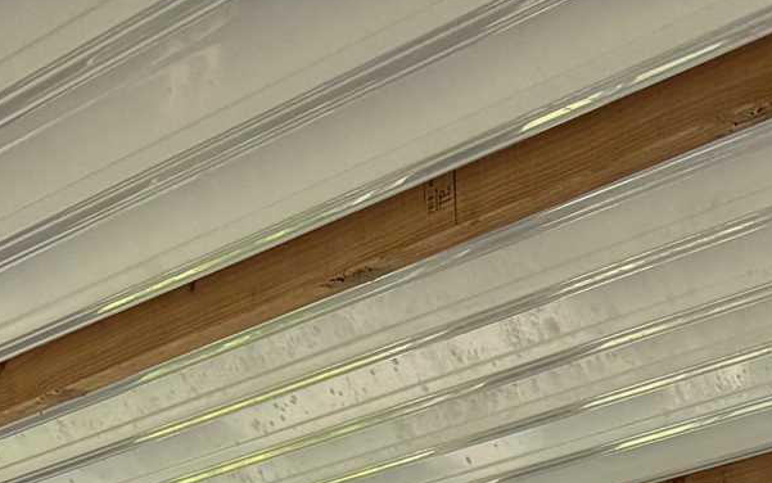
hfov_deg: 15.9
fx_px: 2736
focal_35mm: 130
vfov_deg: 8.4
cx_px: 673
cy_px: 1464
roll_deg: +1.4
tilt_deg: -11.3
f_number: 1.78
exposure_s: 1/323
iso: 100
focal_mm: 6.76
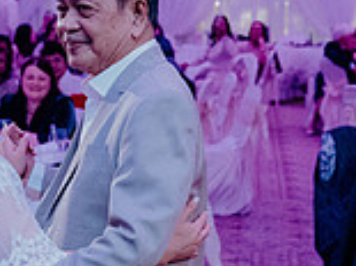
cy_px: 171
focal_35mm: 126
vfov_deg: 11.7
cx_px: 193
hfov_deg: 15.7
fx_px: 1295
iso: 3200
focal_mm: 35
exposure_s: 1/160
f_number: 3.5
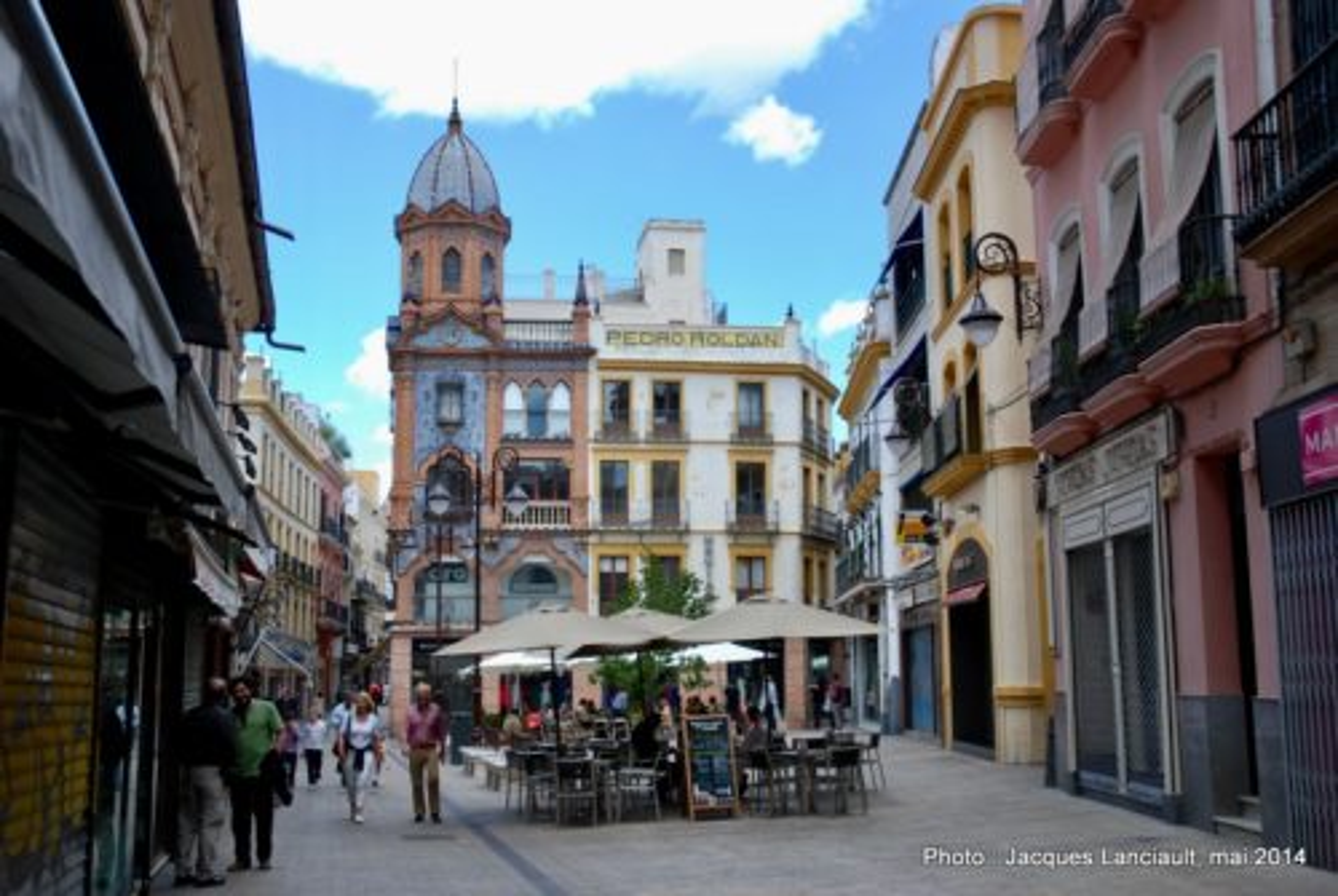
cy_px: 448
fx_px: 1507
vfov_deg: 33.1
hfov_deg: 47.9
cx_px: 669
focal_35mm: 40
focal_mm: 27
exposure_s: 1/160
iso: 100
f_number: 6.3
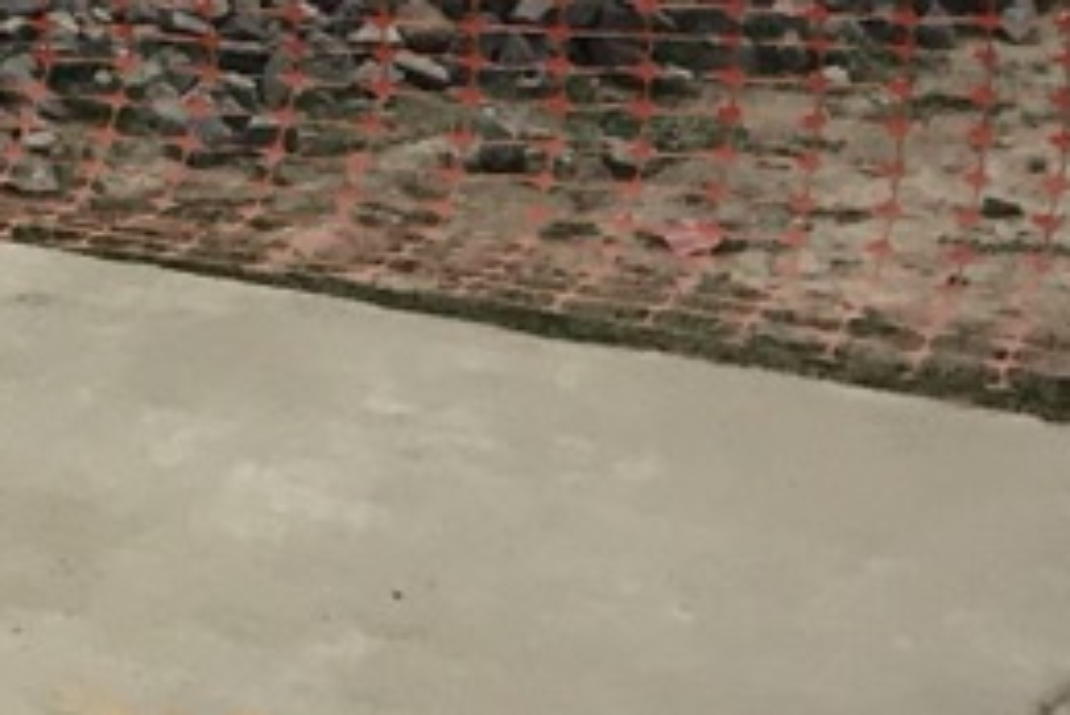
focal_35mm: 180
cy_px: -1000
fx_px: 5353
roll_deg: -1.4
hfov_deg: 10.6
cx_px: -946
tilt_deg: -0.2
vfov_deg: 7.2
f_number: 1.8
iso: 20
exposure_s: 1/1244
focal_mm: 3.99
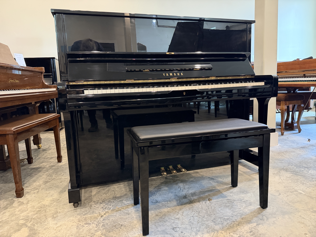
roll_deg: +4.7
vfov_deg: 56.8
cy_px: 118
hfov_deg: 71.6
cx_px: 158
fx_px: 219
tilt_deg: -9.2
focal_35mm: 24
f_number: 1.78
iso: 800
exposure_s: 1/60
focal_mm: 6.76
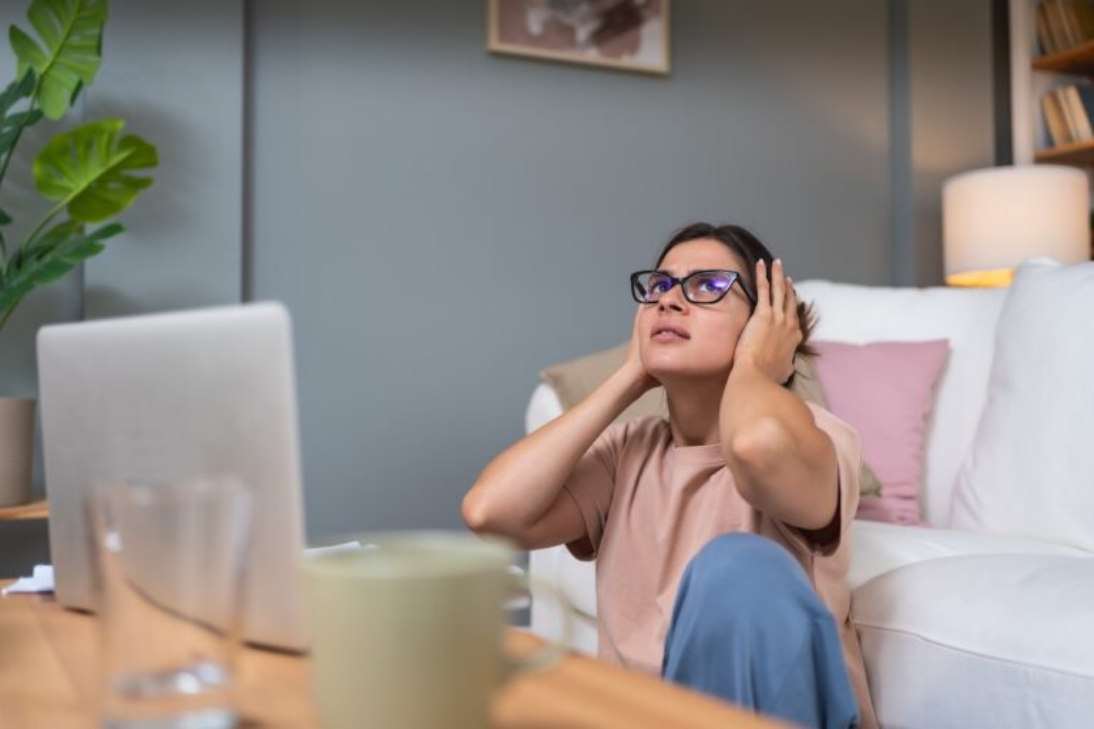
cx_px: 547
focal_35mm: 35
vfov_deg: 37.9
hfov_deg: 54.4
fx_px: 1064
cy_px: 364
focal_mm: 35
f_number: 1.8
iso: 50
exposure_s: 1/200
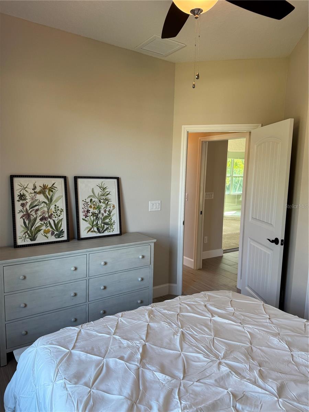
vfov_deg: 71.6
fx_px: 286
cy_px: 206
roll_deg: -0.4
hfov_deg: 56.8
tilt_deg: -7.0
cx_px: 154
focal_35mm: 24
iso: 125
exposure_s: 1/120
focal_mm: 6.76
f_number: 1.78
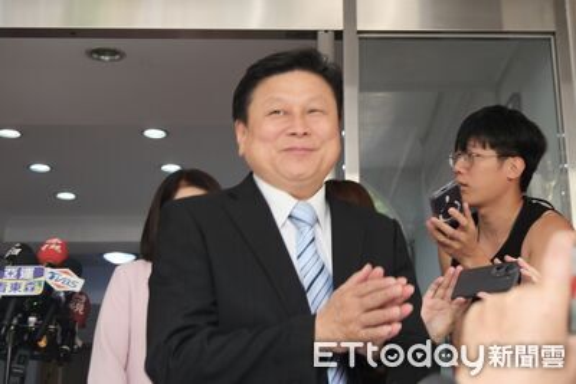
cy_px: 192
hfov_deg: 58.7
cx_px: 288
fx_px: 512
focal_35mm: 32
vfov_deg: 41.1
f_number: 2.8
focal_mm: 21.3
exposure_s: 1/200
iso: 640
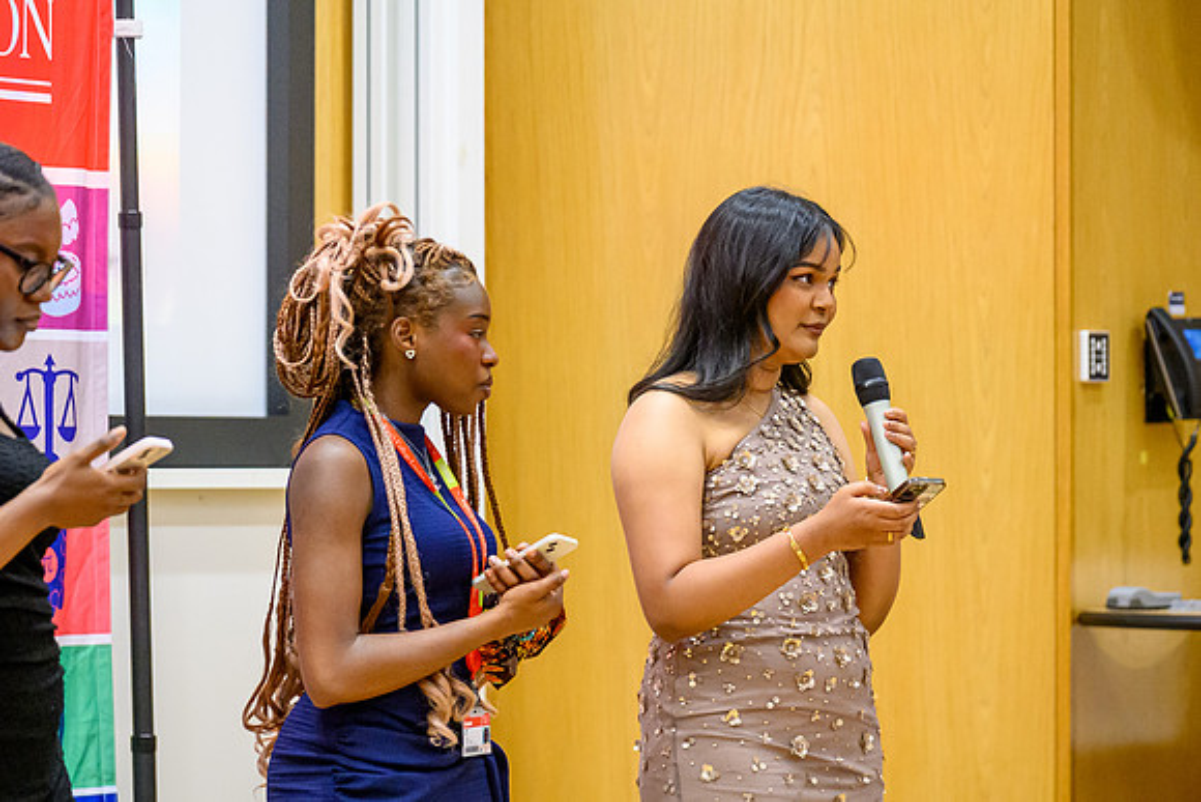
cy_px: 401
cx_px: 600
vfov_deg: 6.0
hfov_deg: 9.1
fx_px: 7584
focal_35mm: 227
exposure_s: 1/400
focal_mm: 150
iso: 7200
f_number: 2.8
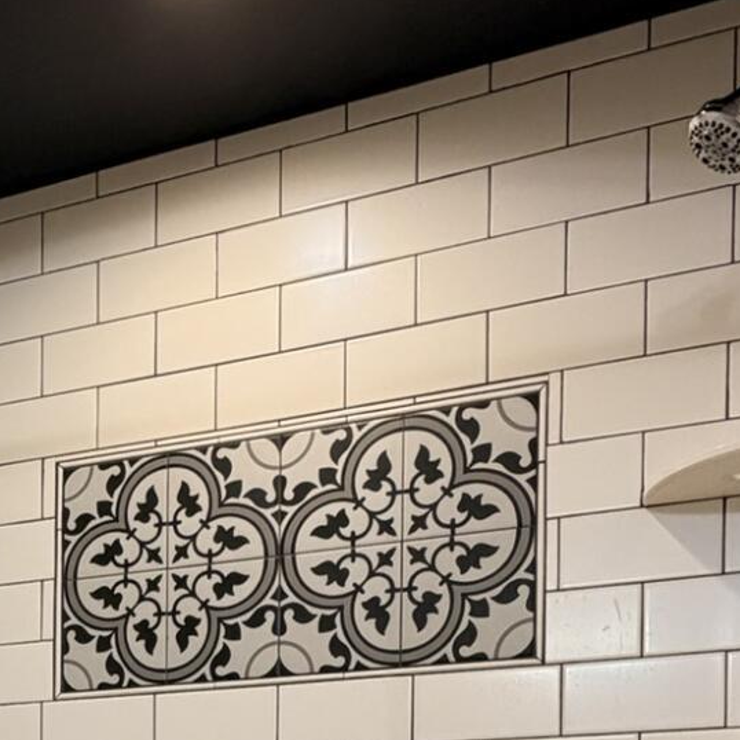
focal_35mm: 46
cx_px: 117
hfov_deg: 35.3
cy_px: 926
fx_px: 1113
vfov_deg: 30.3
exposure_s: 1/60
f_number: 2.2
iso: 160
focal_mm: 2.22
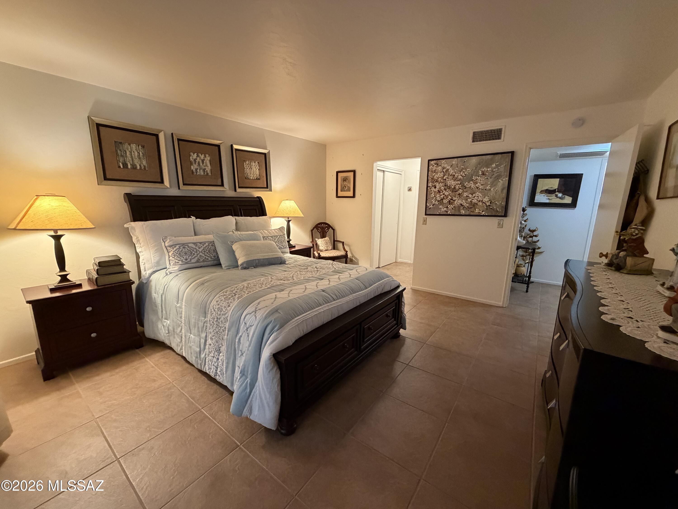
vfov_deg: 85.7
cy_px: 254
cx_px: 339
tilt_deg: -11.2
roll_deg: -0.9
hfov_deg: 102.1
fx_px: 274
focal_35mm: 14
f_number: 2.2
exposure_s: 1/60
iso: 640
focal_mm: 2.22
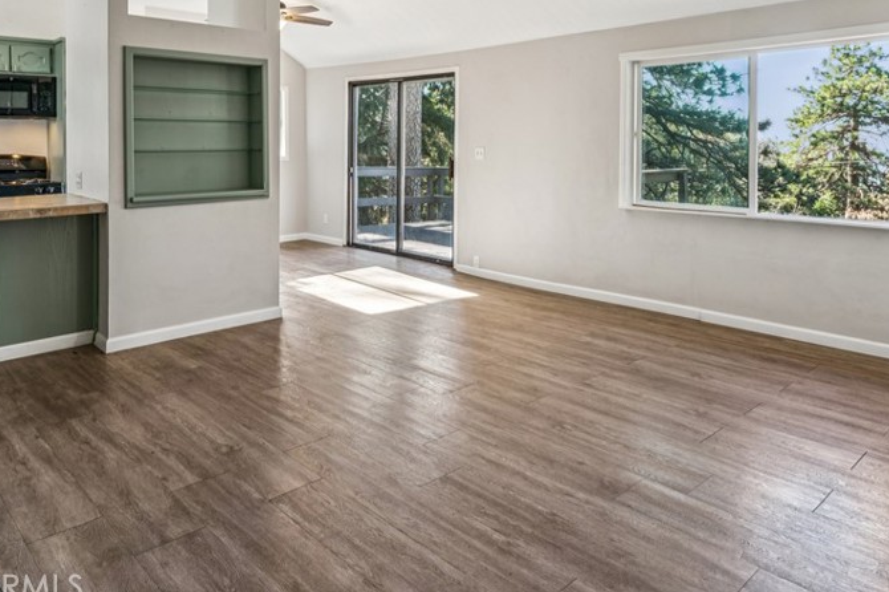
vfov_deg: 47.3
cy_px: 153
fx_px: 649
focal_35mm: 26
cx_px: 406
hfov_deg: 68.7
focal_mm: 17.2
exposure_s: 1/1.67
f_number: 13
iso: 100
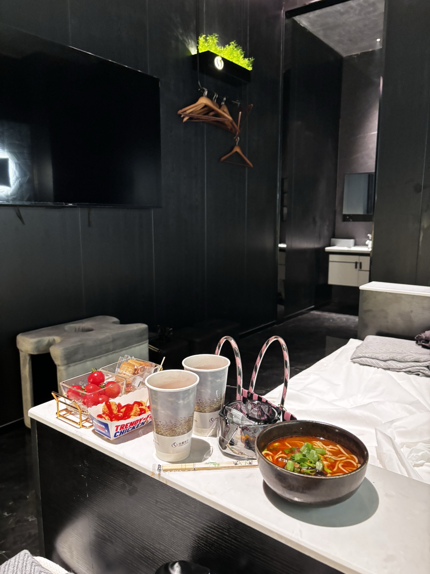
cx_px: 215
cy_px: 287
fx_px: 431
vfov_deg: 67.3
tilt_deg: -9.3
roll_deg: +0.3
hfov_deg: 53.1
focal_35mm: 26
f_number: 1.6
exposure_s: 1/25
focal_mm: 5.96
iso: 800
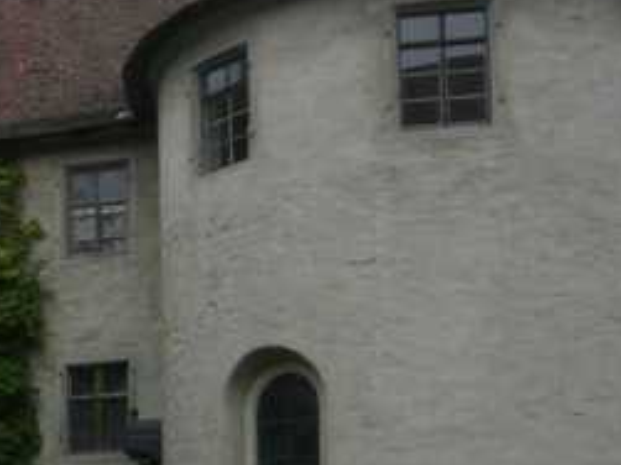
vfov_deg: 17.4
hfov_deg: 20.9
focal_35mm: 83
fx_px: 1488
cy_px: 465
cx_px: -238
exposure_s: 1/320
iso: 100
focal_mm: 4.65
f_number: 2.6
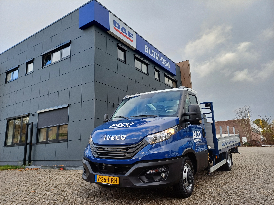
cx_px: 137
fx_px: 198
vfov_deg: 54.9
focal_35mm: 25
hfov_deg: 69.4
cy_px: 102
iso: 50
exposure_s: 1/326
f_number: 1.8
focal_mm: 4.65
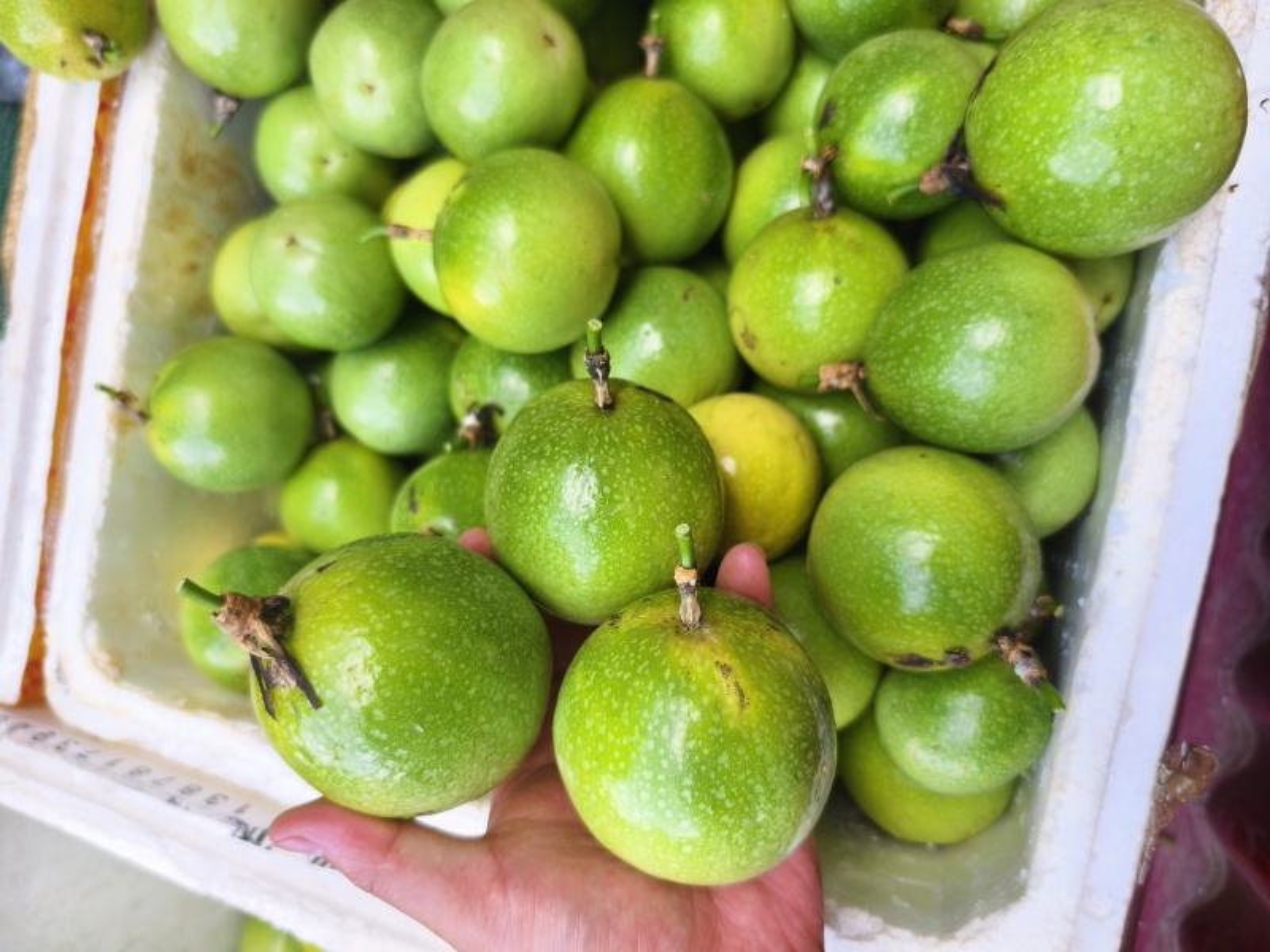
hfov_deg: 73.9
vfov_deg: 58.9
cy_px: 476
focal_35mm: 23
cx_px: 635
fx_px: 844
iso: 72
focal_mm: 5.6
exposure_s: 1/200
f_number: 1.57
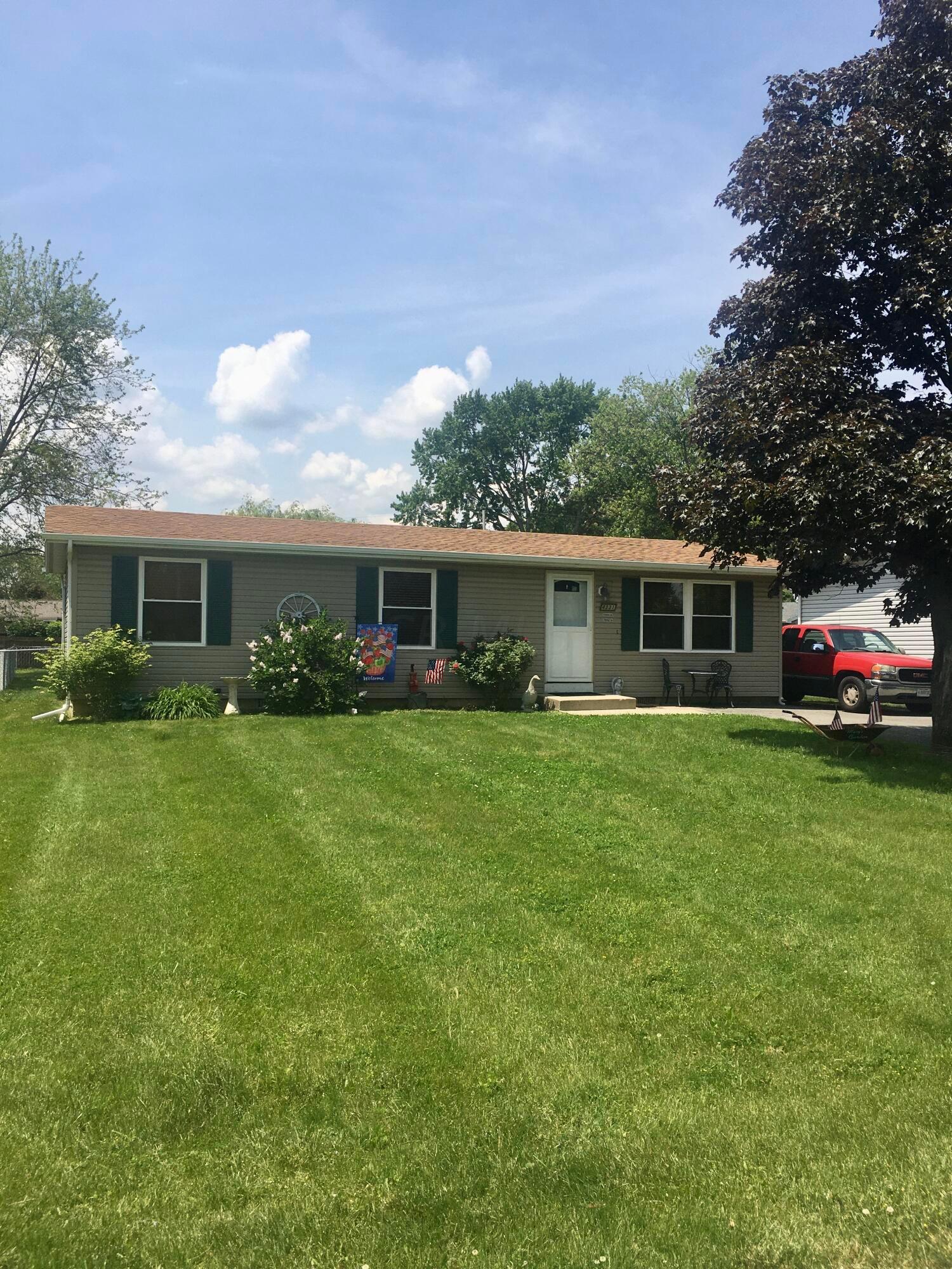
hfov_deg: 48.2
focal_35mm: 29
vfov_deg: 61.7
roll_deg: -0.9
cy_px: 634
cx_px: 476
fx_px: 1063
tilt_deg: +1.9
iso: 25
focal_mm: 4.15
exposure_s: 1/2137
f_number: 2.2
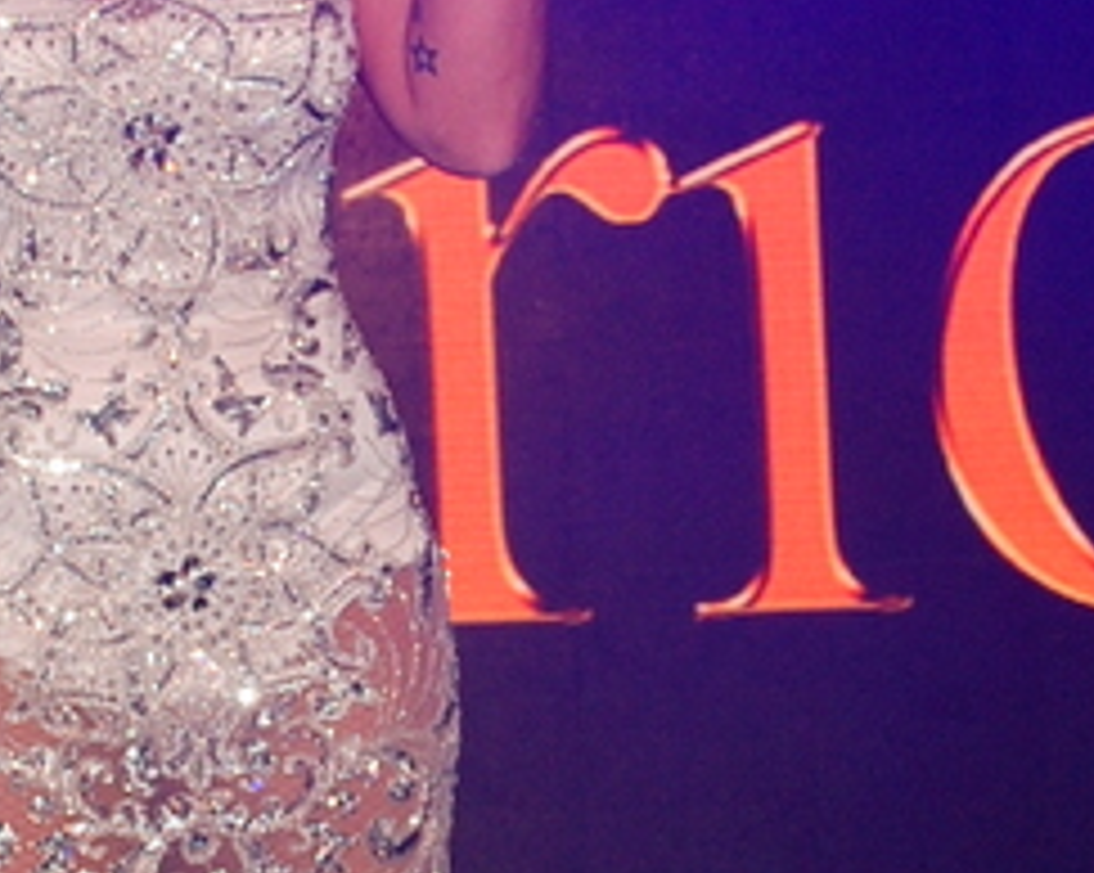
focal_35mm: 134
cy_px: 218
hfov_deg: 14.4
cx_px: 540
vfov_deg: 11.5
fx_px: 4335
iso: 320
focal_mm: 32
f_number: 5.6
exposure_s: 1/60
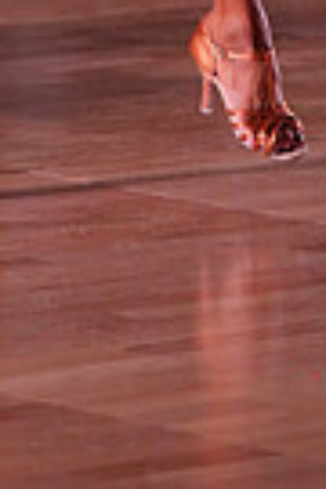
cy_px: -391
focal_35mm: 431
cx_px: -197
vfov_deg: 4.7
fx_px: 5854
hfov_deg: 3.2
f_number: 2.8
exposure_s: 1/800
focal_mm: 100
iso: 2000
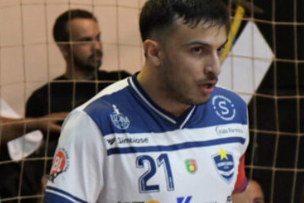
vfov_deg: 2.1
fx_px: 5421
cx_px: 151
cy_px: 159
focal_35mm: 642
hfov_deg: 3.2
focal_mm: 135
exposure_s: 1/200
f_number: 7.1
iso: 4000
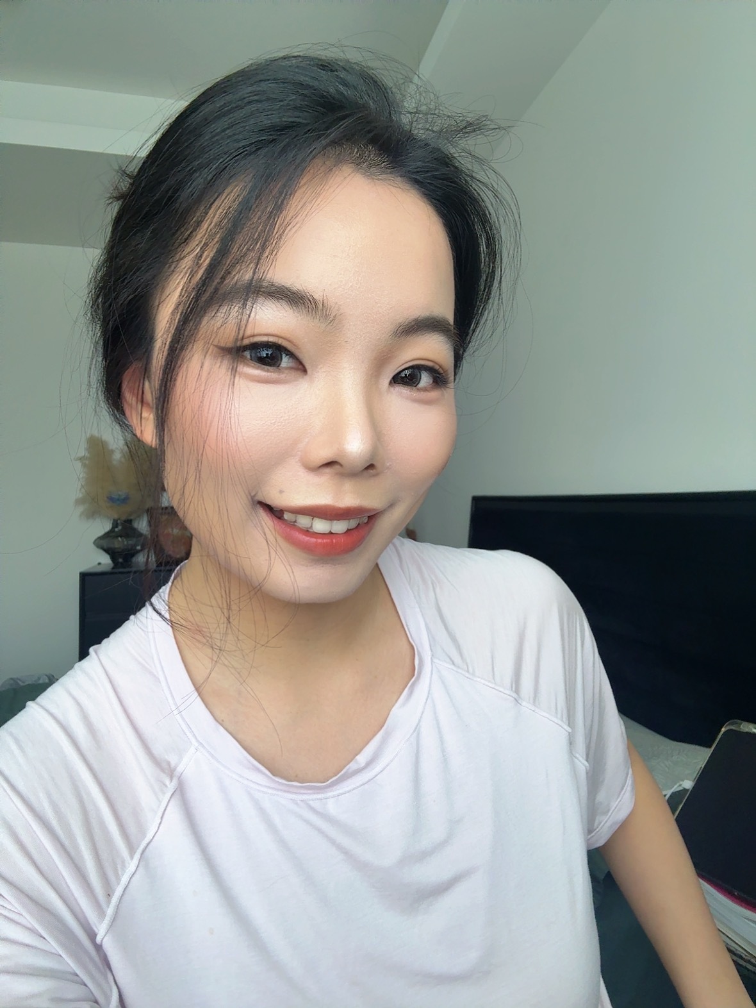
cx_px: 378
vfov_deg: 73.9
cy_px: 504
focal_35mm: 23
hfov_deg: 58.9
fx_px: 669
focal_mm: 2.69
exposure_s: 1/122
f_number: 1.9
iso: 80
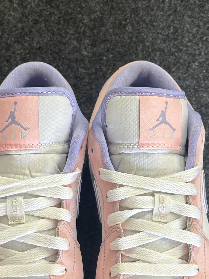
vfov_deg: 18.9
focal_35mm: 103
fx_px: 829
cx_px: 94
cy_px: 232
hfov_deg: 14.4
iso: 80
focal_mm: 6.86
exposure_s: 1/50
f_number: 1.78
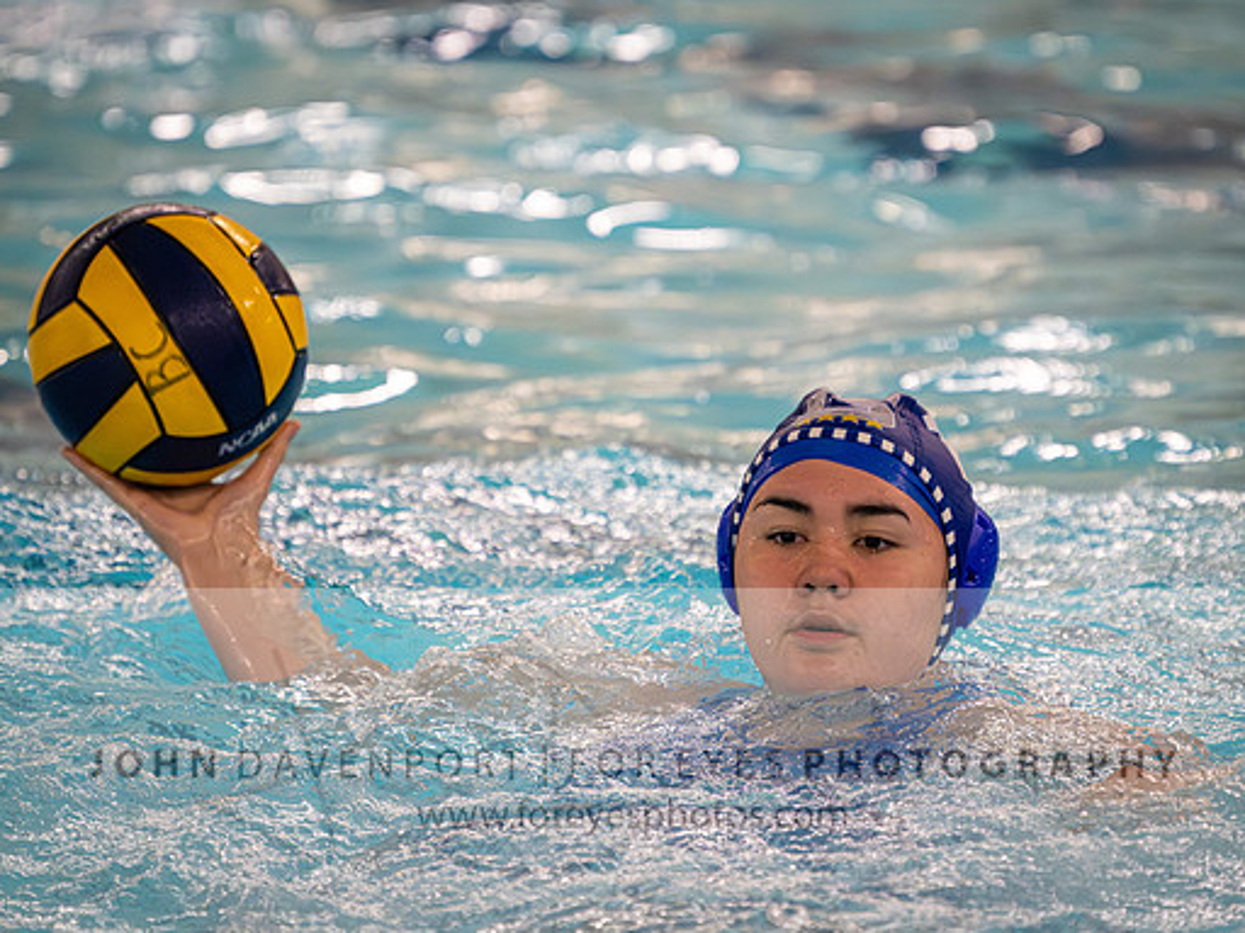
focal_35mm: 416
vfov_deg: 3.6
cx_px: 700
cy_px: 397
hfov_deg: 4.8
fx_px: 14962
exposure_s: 1/1000
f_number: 4
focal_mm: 270
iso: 10000
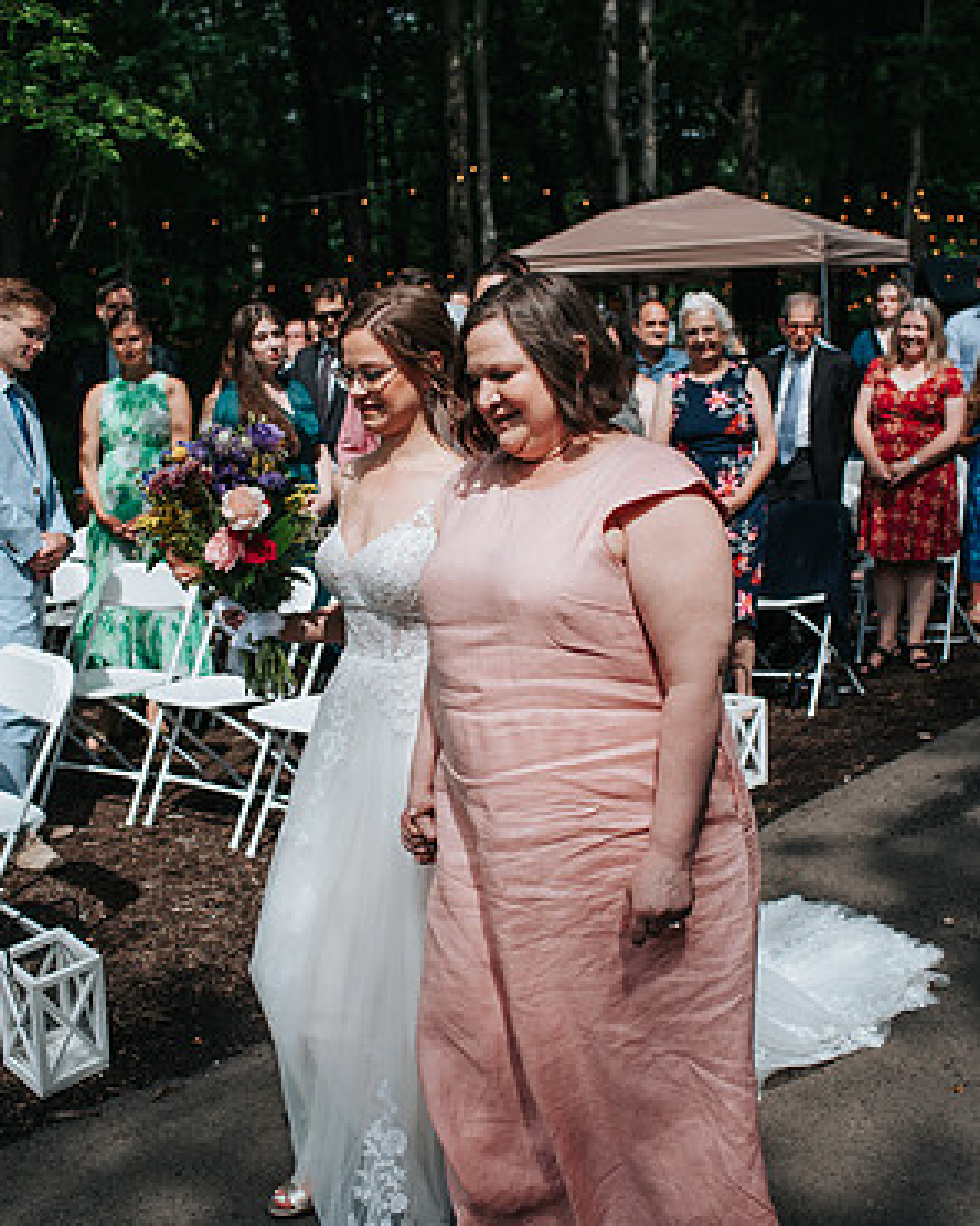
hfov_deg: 37.3
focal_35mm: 40
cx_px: 487
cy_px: 610
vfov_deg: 45.8
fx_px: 1450
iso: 100
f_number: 3.5
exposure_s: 1/1250
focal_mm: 35
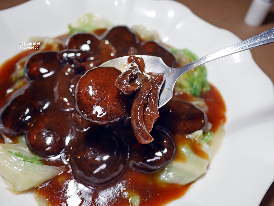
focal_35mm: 28
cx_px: 137
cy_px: 103
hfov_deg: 63.4
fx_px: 222
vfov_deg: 49.8
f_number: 2.5
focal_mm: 14
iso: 200
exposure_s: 1/80
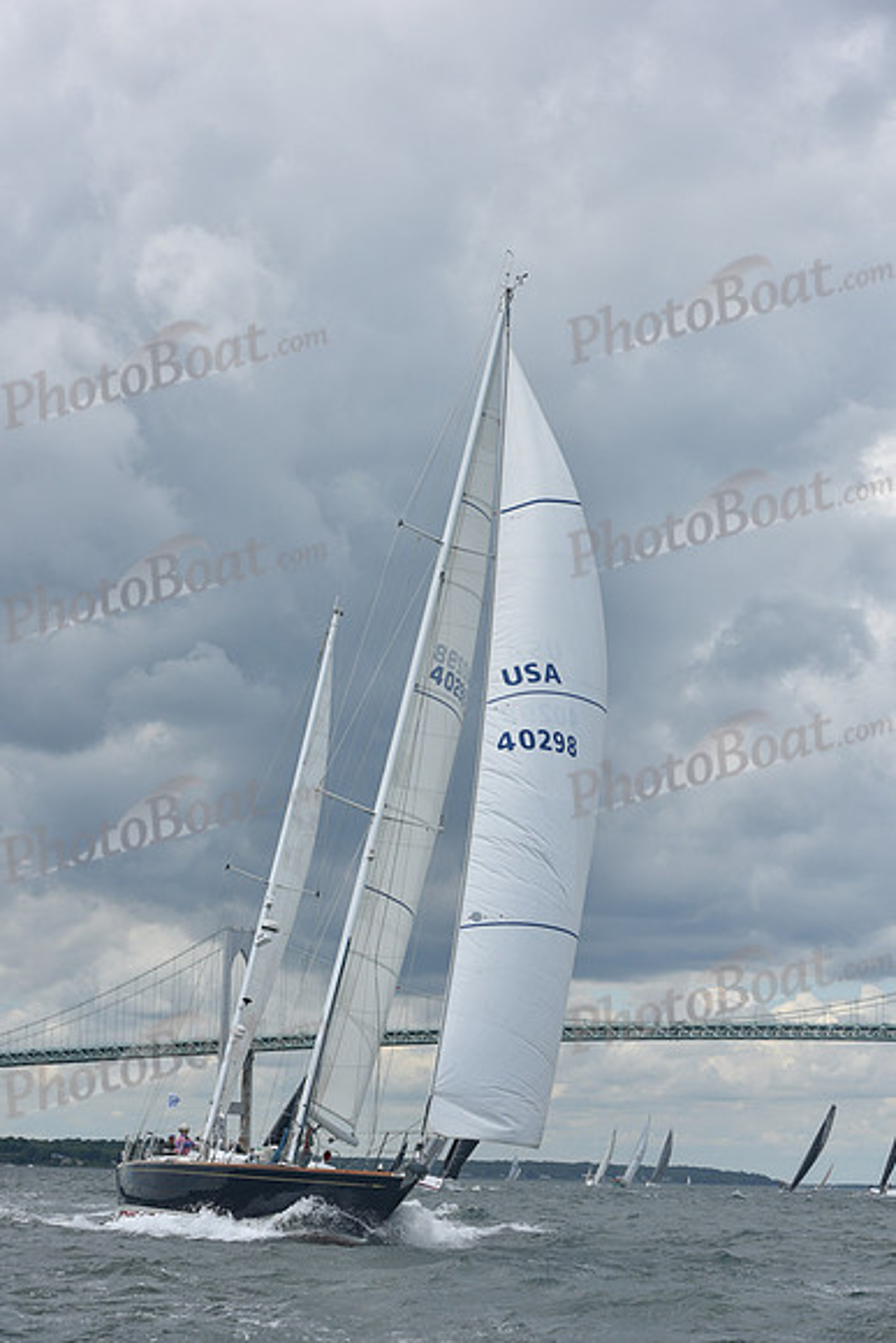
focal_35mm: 78
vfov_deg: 26.0
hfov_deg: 17.5
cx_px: 448
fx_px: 2910
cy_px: 672
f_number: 8
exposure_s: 1/1000
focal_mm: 78
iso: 250
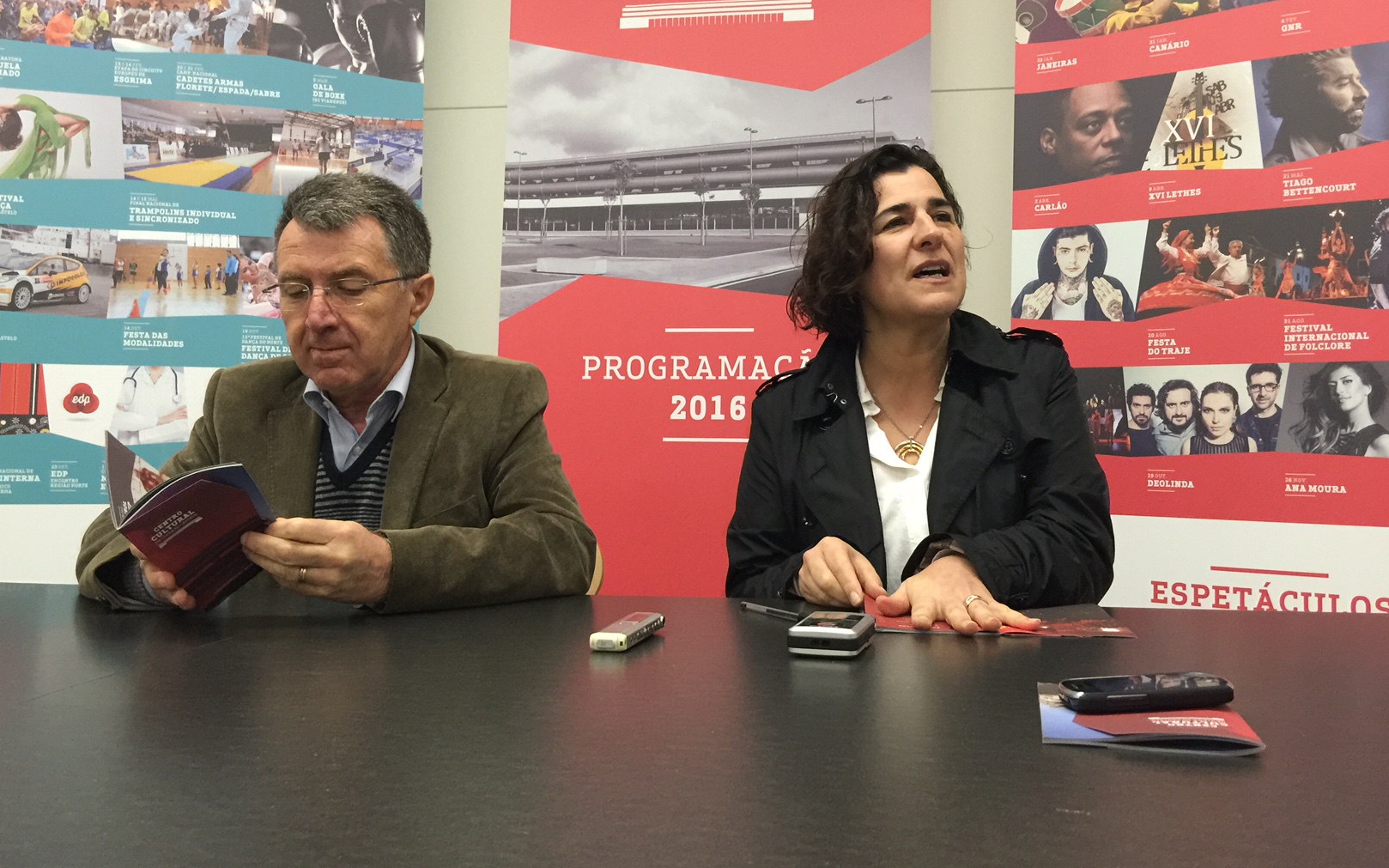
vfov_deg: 40.5
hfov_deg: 61.2
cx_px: 694
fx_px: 1173
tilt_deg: +3.8
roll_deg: -1.2
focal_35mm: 31
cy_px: 384
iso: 160
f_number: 2.2
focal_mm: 4.15
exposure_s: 1/17
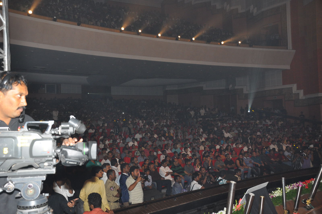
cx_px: 161
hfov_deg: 57.3
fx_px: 295
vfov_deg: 39.9
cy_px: 107
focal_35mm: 33
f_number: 5.6
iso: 640
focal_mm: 22
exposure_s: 1/80
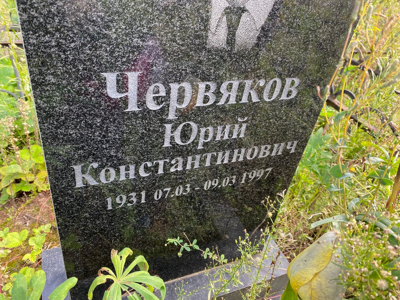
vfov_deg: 53.1
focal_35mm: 26
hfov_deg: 67.3
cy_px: 150
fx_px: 300
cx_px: 200
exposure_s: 1/121
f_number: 1.8
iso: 32
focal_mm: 4.25
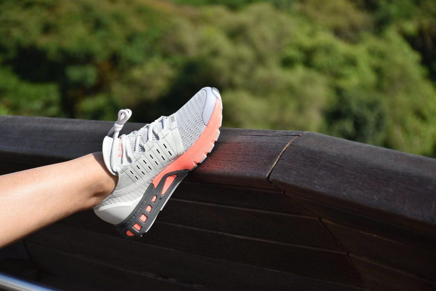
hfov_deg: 15.2
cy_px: 146
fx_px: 1635
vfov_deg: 10.2
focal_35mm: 135
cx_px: 218
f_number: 5.6
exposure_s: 1/1250
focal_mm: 90
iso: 200
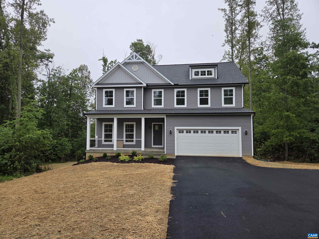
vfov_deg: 58.9
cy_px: 120
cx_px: 160
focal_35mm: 23
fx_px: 212
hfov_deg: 73.9
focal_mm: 5.4
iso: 80
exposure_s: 1/719
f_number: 1.8
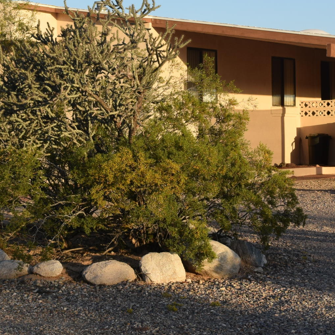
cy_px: 167
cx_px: 236
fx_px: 1237
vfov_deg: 15.4
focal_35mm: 113
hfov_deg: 15.4
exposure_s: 1/320
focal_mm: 30
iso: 200
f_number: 9
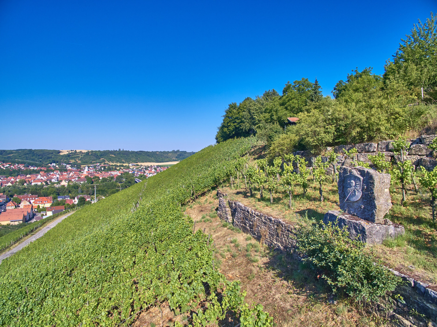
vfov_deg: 66.0
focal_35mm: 20
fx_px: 252
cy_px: 164
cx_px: 218
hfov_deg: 81.8
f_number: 2.8
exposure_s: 1/909
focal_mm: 3.61
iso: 100
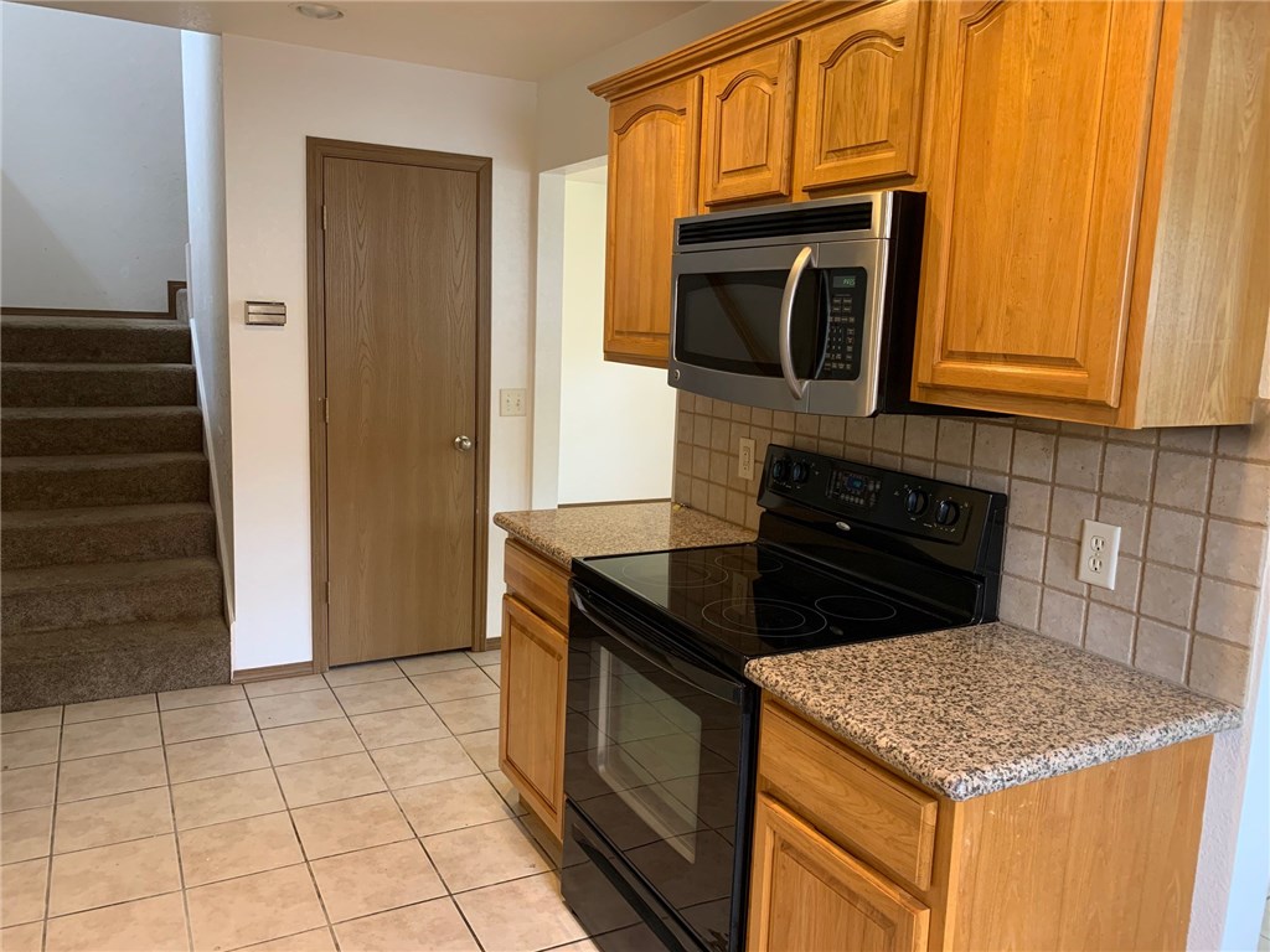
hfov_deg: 67.3
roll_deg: -1.8
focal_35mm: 26
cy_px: 476
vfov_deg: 53.1
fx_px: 954
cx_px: 635
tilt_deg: -9.4
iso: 200
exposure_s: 1/60
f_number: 1.8
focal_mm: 4.25
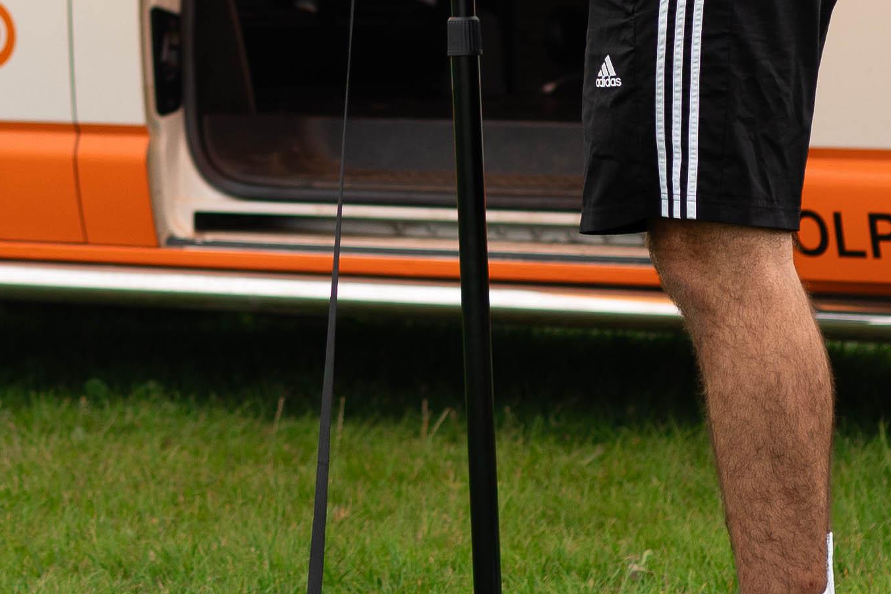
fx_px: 7278
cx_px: 62
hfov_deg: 7.0
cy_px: -378
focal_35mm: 294
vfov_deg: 4.6
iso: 125
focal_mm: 50
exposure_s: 1/500
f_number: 2.2
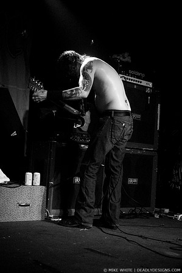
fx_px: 399
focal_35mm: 52
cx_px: 91
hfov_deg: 25.7
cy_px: 136
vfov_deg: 37.9
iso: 800
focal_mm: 35
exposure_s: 1/60
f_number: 2.8
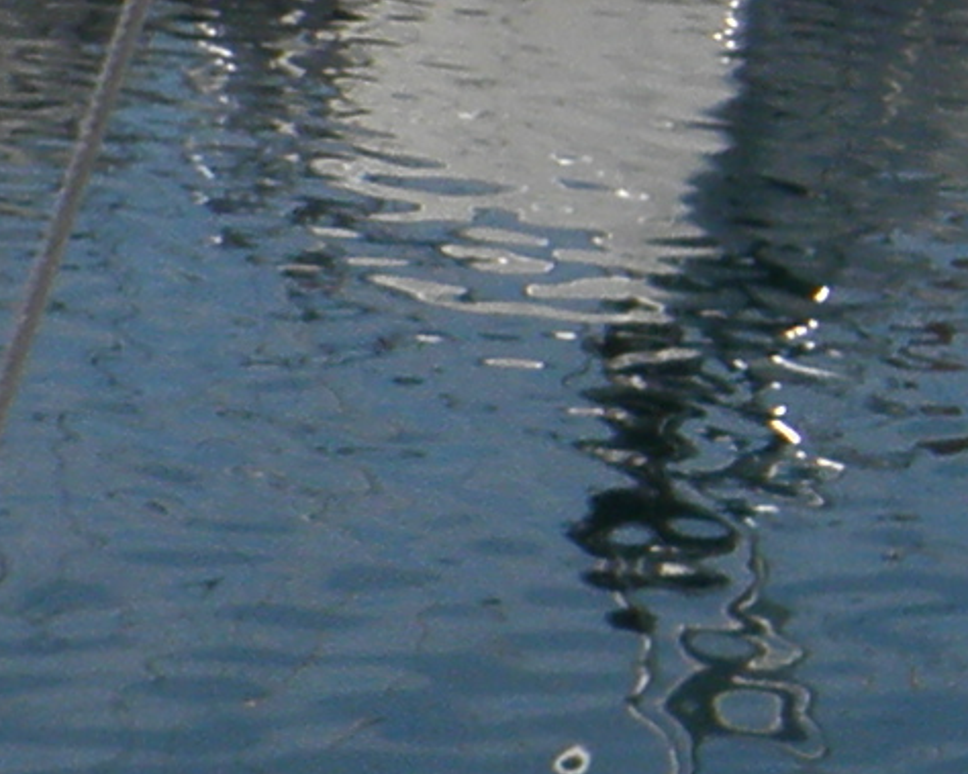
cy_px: 433
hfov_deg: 5.9
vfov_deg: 5.3
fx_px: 8421
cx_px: 3361
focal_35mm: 294
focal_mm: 6.3
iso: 64
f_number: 5.6
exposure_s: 1/500
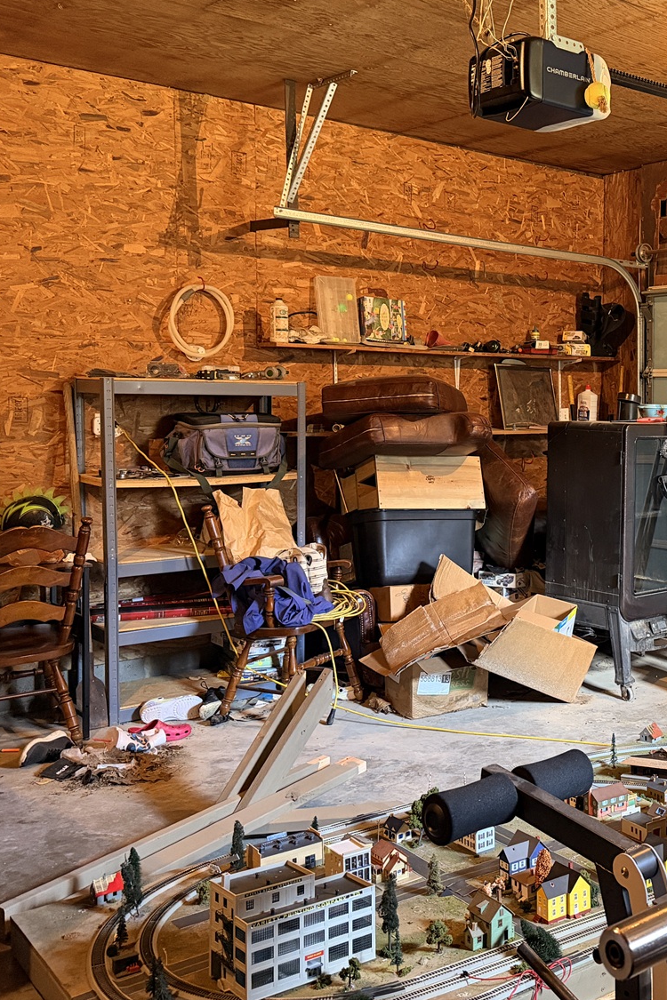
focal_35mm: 38
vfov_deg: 50.6
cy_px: 451
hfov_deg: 32.9
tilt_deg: -4.8
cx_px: 624
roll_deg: -0.3
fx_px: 1056
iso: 640
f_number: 1.78
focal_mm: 6.76
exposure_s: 1/40
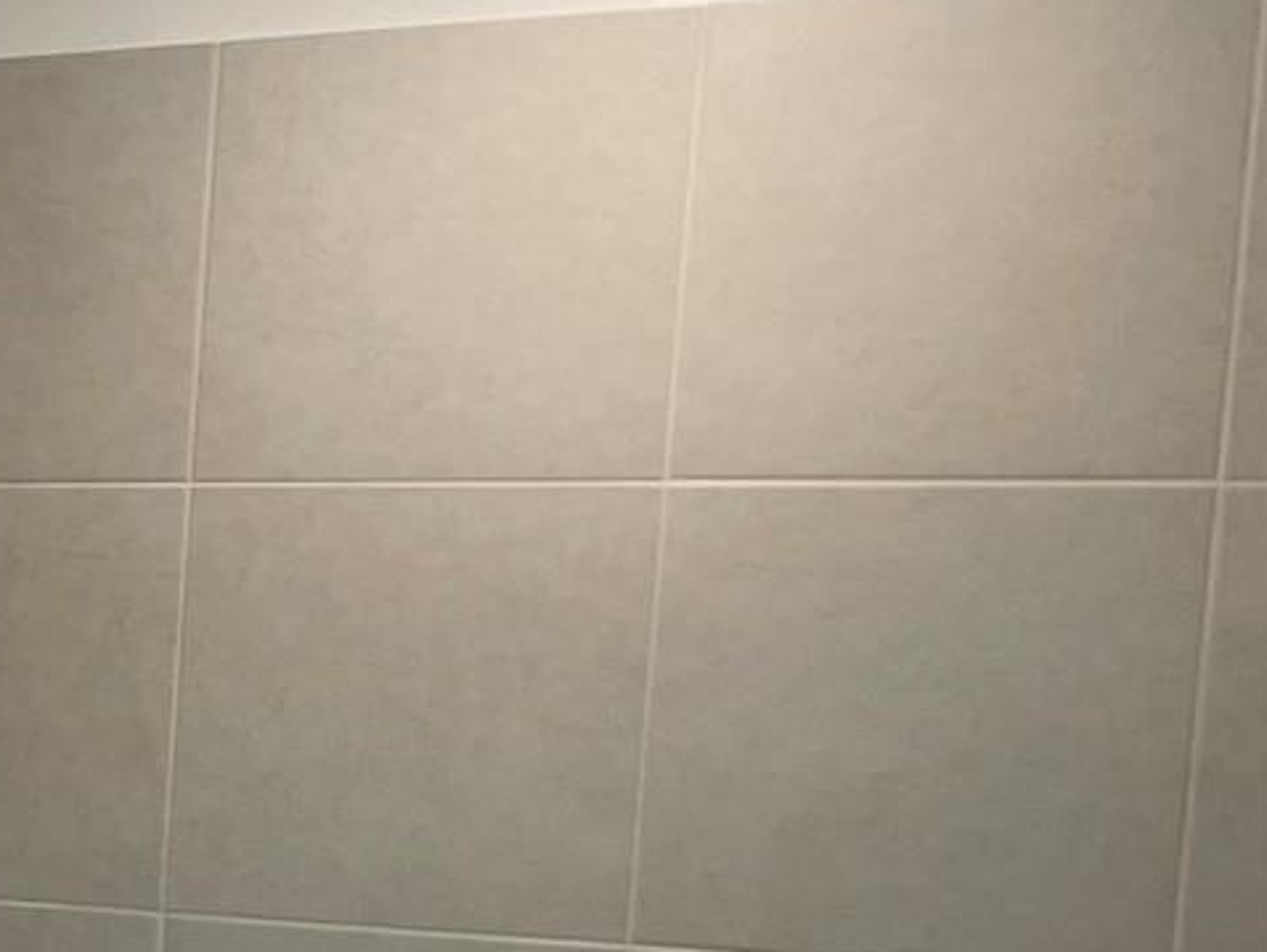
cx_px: -840
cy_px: 1026
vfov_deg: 16.5
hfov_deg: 18.7
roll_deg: -1.0
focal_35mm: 87
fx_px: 3186
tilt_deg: -6.0
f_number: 1.6
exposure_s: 1/120
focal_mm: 4.2
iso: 100
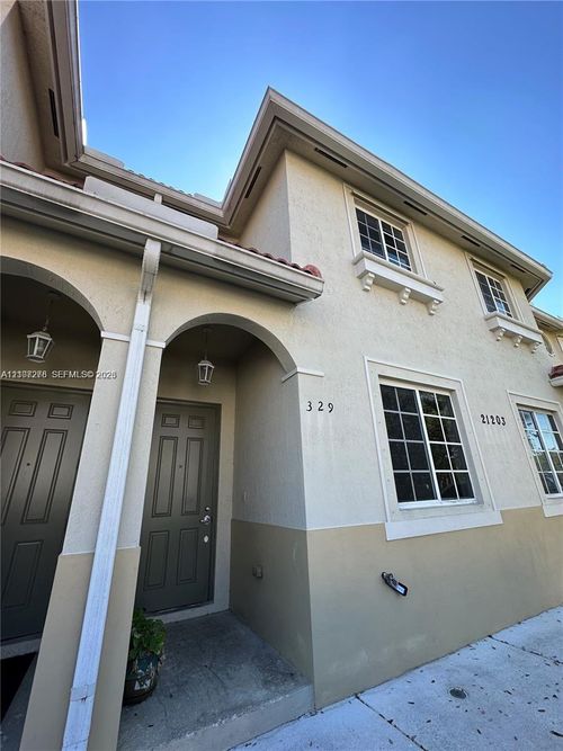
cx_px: 282
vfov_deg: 102.1
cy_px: 376
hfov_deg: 85.7
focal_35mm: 14
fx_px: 304
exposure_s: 1/447
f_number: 2.2
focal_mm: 2.22
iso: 40
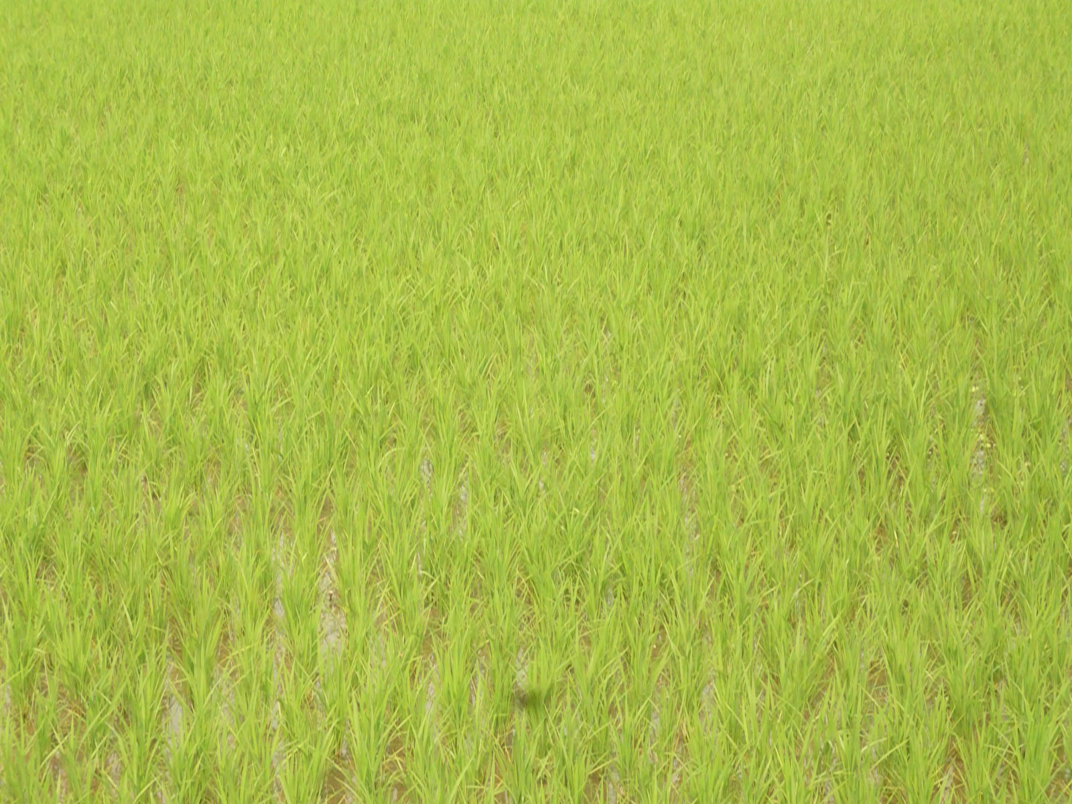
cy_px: 402
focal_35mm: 100
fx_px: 3097
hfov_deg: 19.6
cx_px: 536
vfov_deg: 14.8
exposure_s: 1/500
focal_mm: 16.5
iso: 500
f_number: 5.1
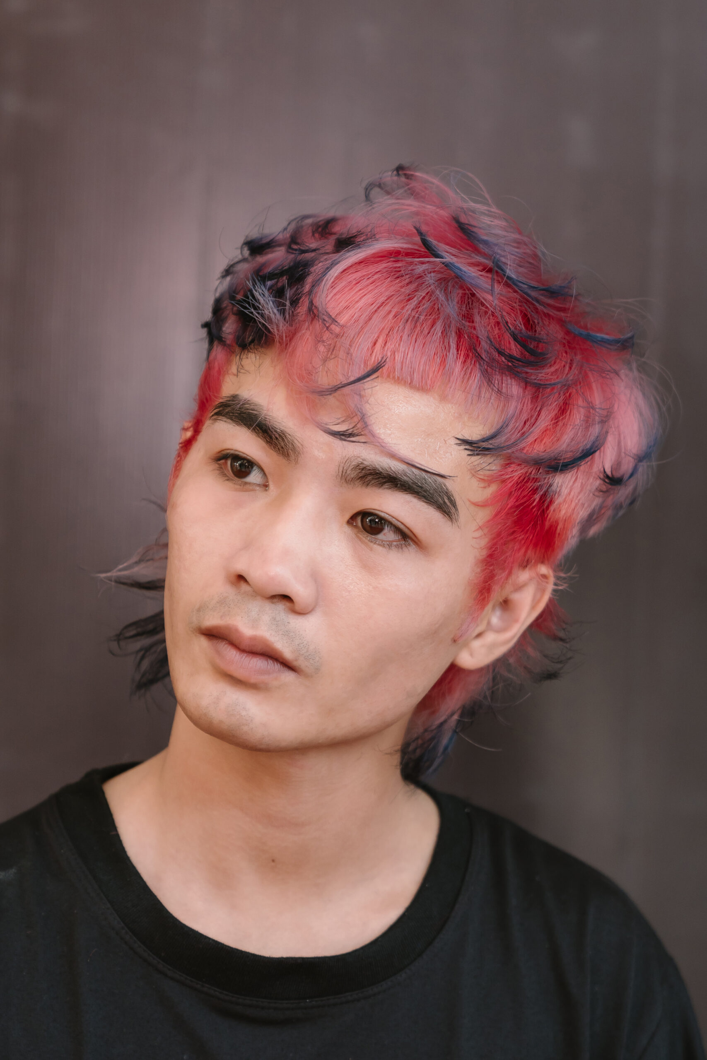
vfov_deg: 19.5
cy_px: 530
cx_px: 354
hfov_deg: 13.0
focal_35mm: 105
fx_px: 3092
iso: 400
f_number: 3.2
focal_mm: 70
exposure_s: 1/160
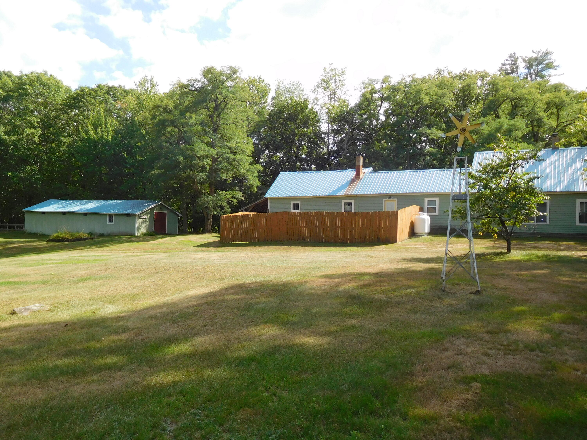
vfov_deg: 54.9
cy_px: 220
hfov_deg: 69.4
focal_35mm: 25
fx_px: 424
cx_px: 294
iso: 125
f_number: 3.4
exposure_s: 1/640
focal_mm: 4.5
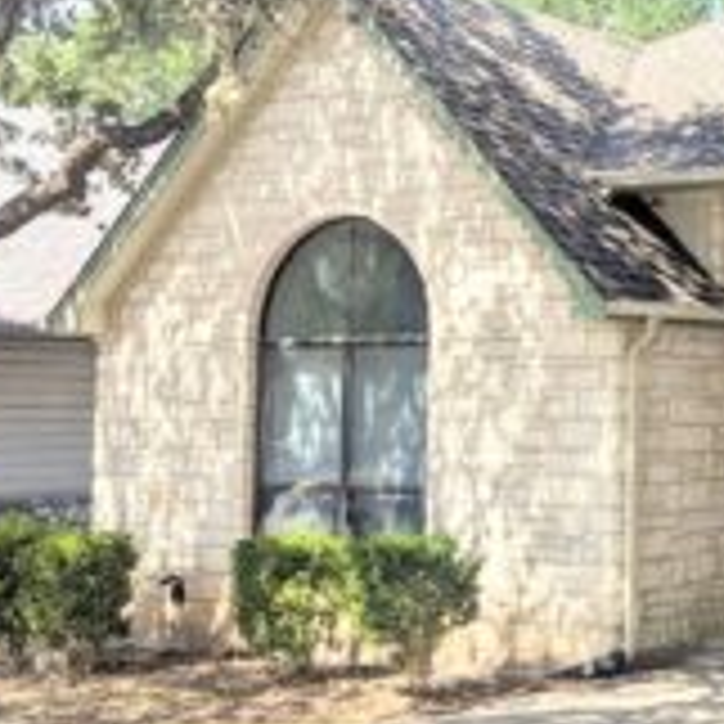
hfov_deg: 21.8
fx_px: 1656
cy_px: 283
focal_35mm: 70
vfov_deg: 24.6
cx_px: 983
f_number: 1.85
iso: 34
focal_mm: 6.81
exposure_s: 1/967
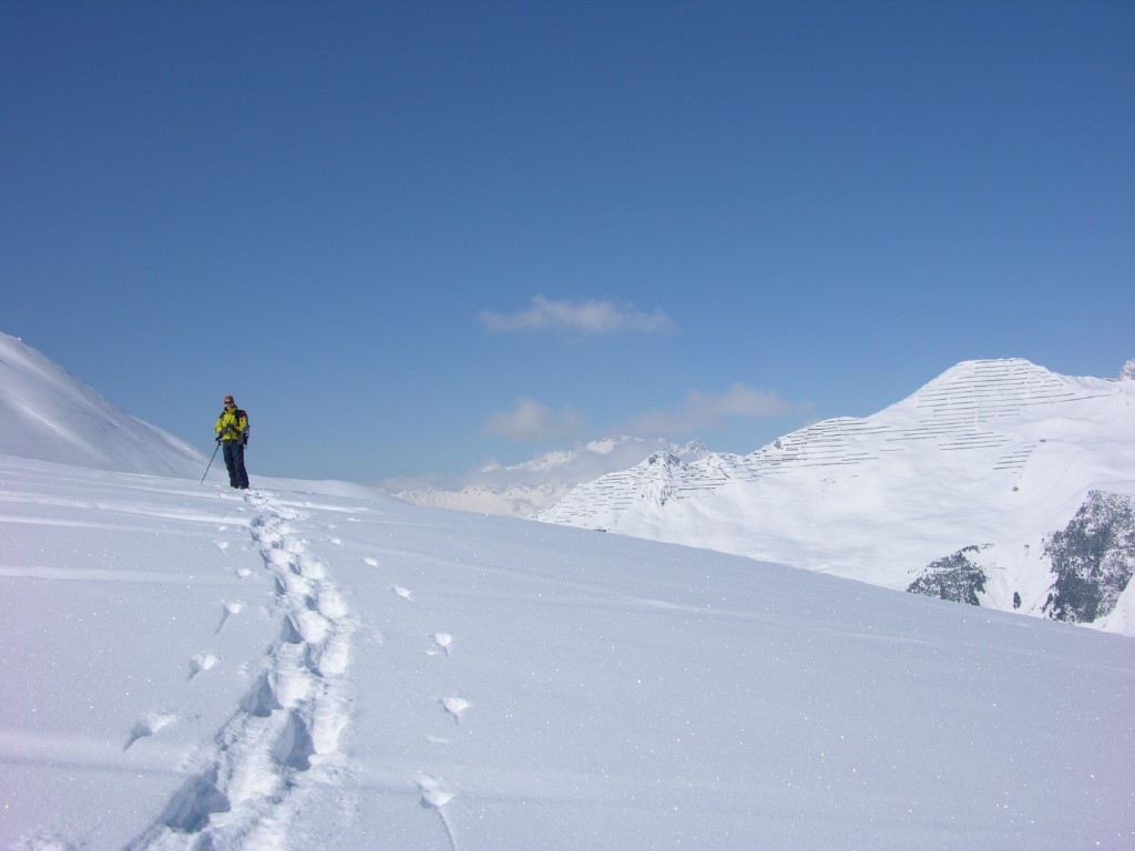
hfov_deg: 52.6
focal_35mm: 35
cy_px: 426
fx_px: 1148
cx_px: 568
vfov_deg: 40.7
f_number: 8
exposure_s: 1/408
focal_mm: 8.9
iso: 50
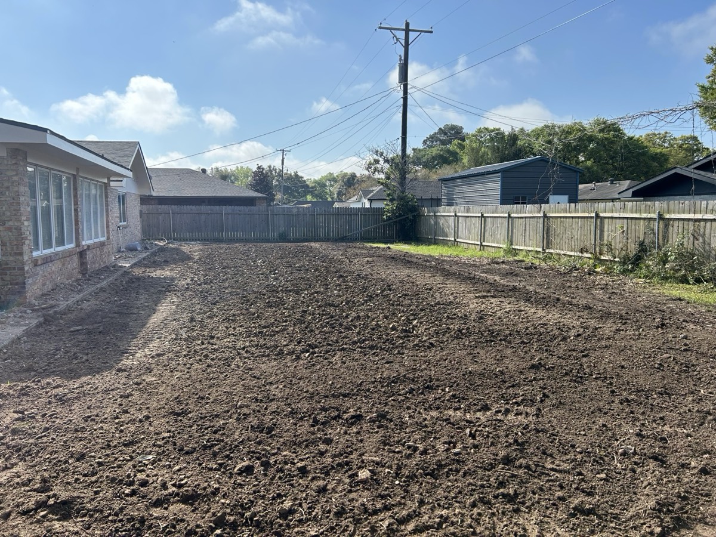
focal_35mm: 26
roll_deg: -1.6
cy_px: 268
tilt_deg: -4.0
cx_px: 358
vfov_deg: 53.1
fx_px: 538
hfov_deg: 67.3
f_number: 1.5
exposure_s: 1/2632
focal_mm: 5.7
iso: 50
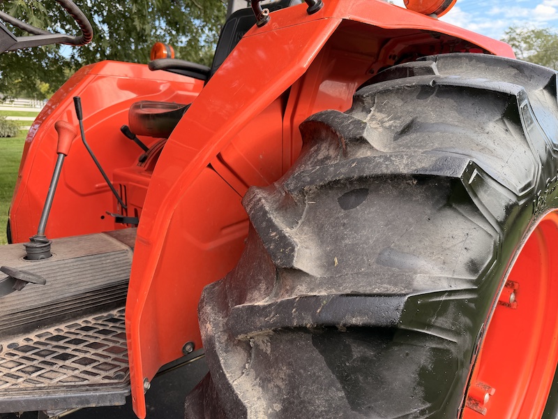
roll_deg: -1.4
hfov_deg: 71.6
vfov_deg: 56.8
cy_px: 210
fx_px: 387
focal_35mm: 24
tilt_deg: -10.0
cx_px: 279
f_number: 1.78
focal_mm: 6.76
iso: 100
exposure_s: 1/702
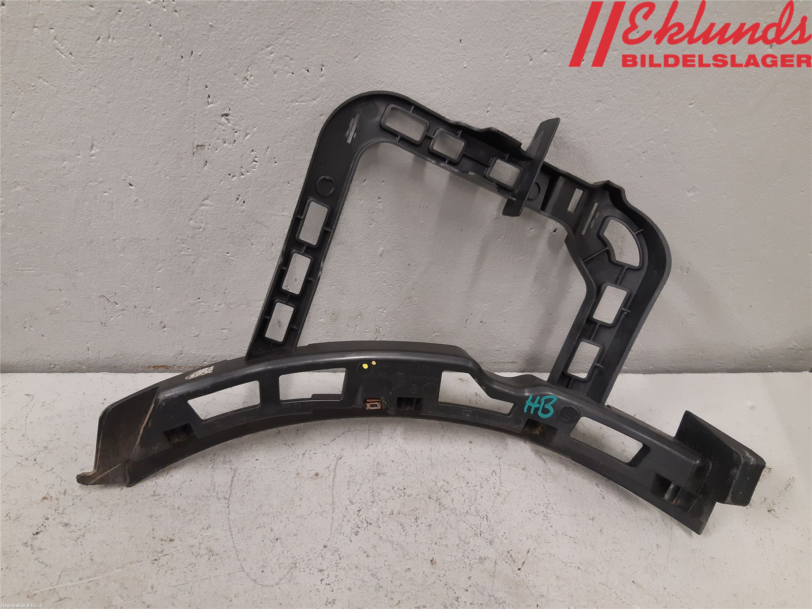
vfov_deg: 53.1
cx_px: 406
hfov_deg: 67.3
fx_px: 610
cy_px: 304
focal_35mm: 26
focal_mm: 3.93
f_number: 1.7
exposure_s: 1/50
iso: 200
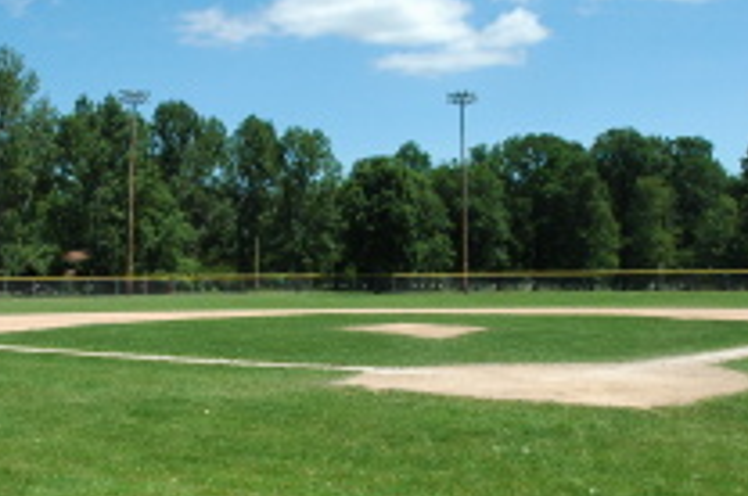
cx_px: 374
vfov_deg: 25.9
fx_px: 1079
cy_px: 298
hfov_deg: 38.2
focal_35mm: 52
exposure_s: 1/400
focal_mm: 18
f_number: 11
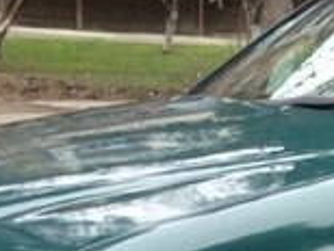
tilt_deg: -14.9
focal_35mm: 141
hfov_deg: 13.4
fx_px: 1363
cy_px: 373
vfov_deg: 10.2
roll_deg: -3.3
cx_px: 462
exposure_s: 1/40
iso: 50
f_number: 2.4
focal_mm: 4.12
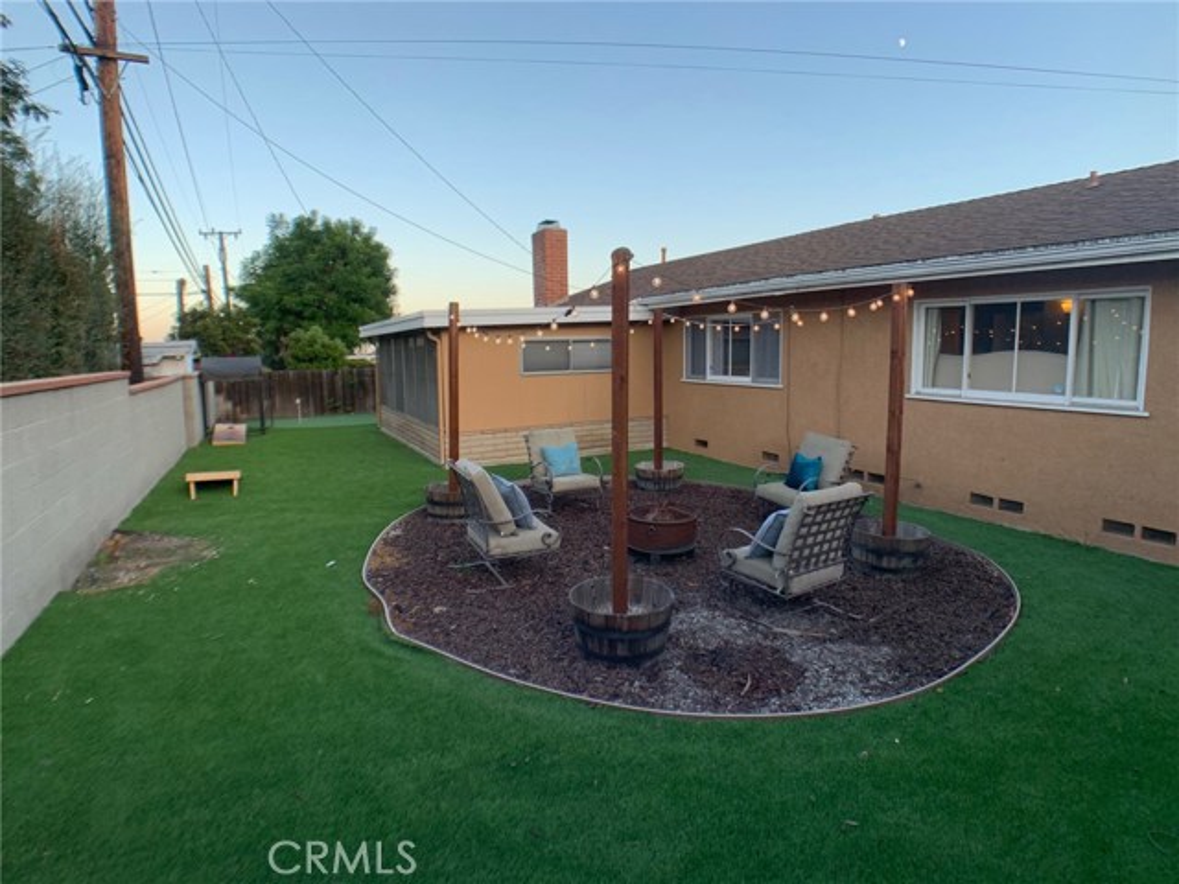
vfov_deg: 53.1
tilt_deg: -8.0
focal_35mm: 26
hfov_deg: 67.3
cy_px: 442
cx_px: 590
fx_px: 886
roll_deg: +0.8
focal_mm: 4.25
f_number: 1.8
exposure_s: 1/231
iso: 25
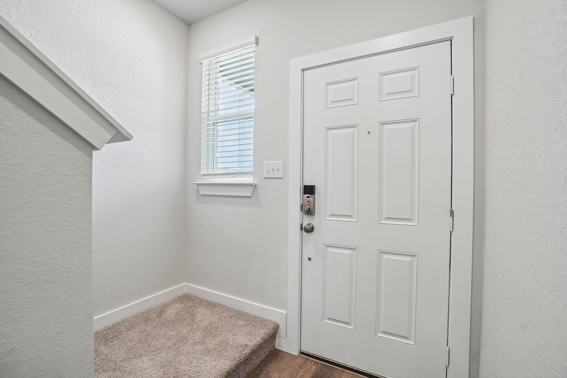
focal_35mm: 16
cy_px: 189
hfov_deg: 96.7
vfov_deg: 73.7
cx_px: 284
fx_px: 252
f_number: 8
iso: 400
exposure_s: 1/30
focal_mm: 16
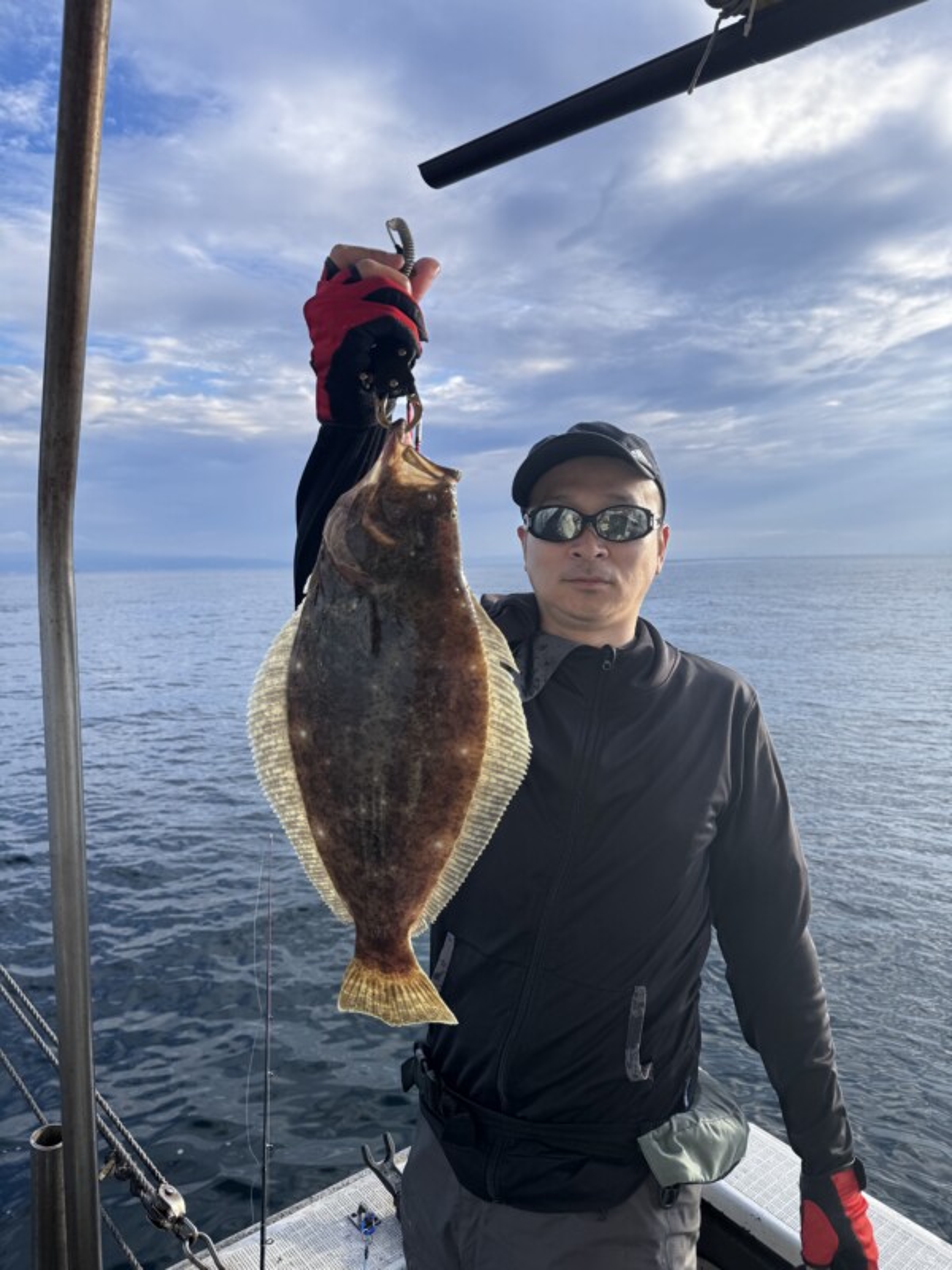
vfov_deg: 71.6
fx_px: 880
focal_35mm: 24
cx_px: 476
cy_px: 635
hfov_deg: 56.8
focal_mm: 6.76
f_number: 1.78
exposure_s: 1/1339
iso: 80
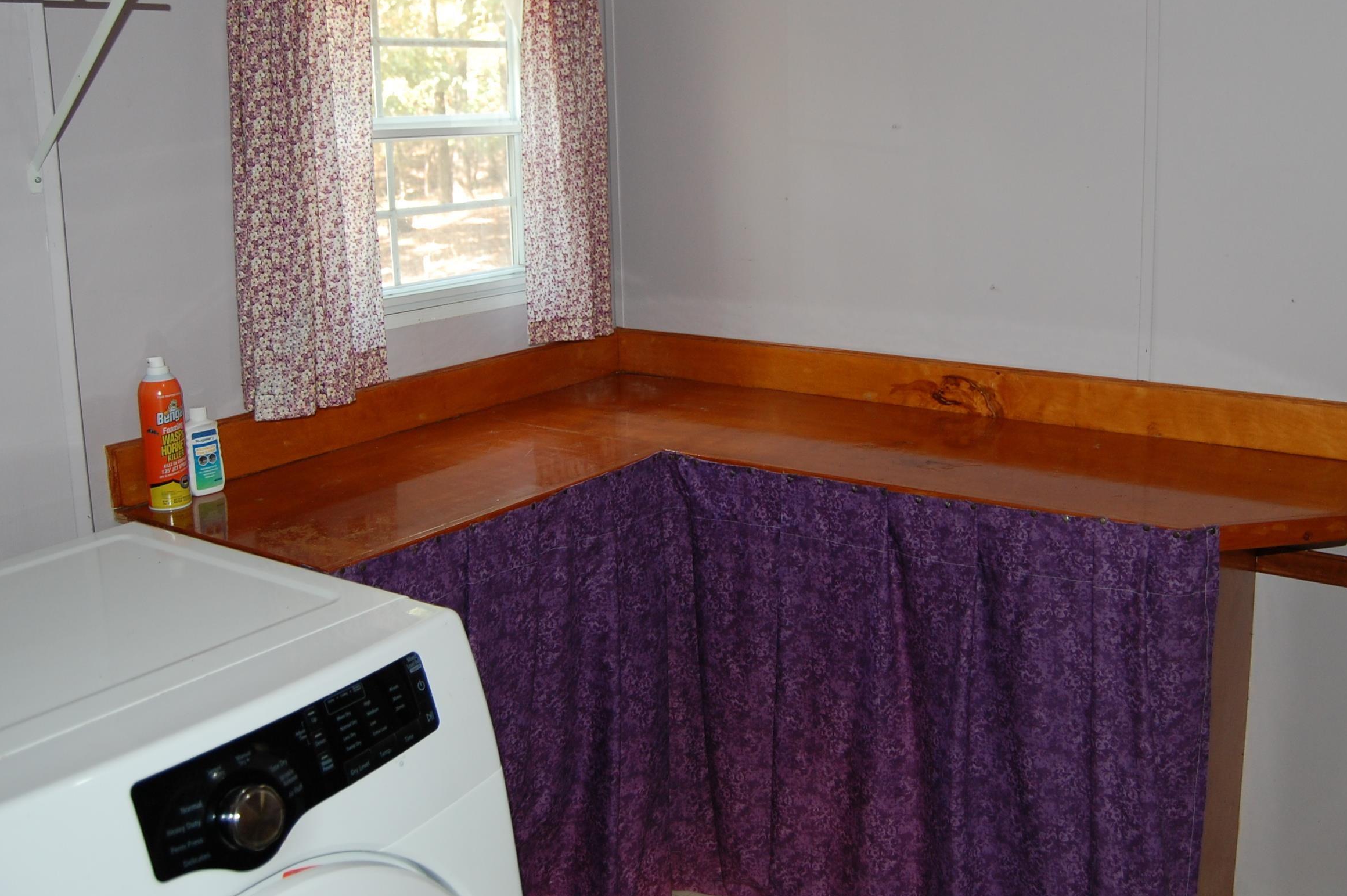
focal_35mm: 35
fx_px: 1309
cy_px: 337
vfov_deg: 37.6
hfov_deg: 54.4
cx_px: 723
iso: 400
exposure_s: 1/60
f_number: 3.5
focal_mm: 18
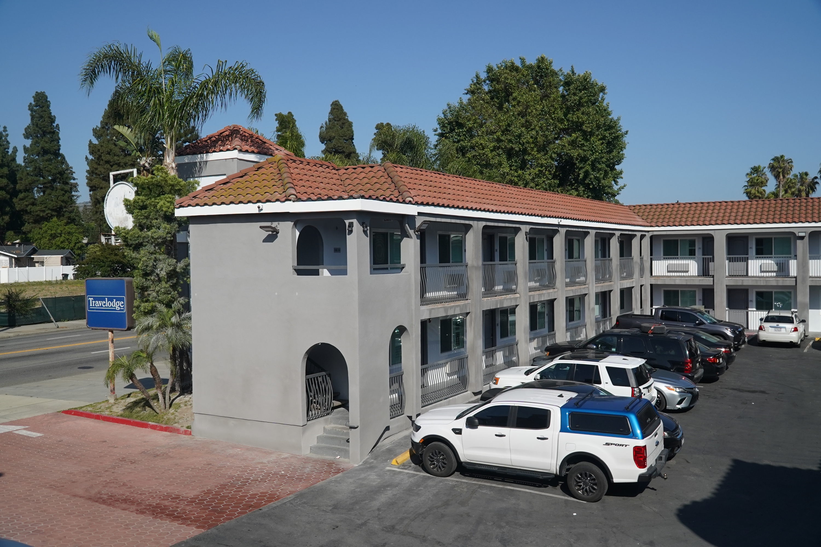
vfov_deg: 43.6
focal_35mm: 30
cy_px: 274
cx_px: 410
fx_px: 684
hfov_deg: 61.9
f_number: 5.6
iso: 250
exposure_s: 1/2000
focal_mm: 20
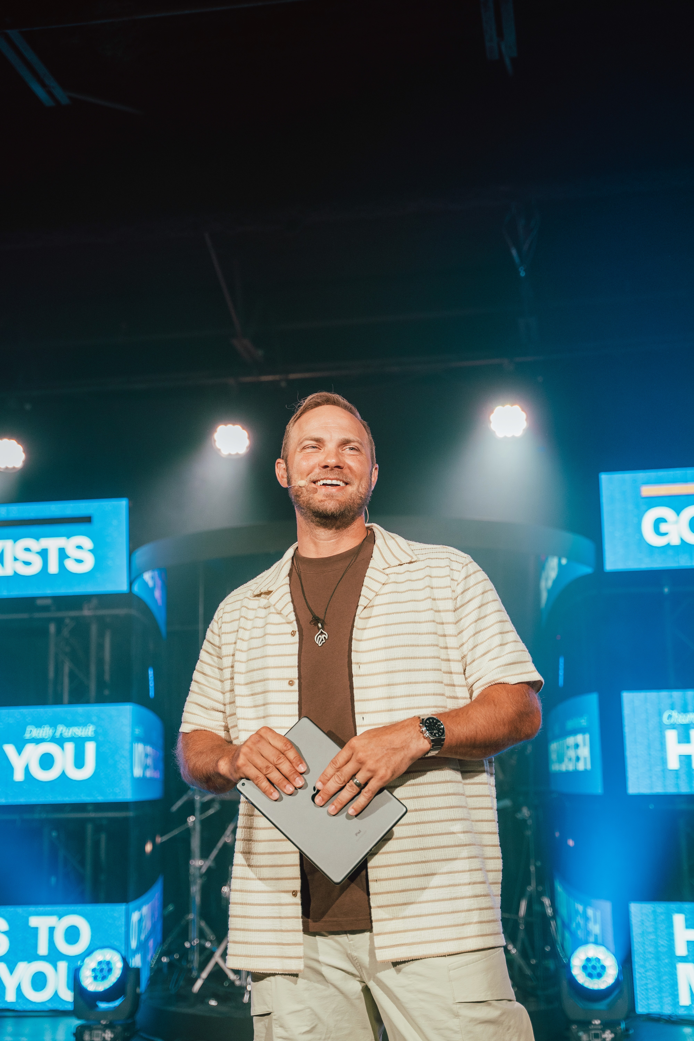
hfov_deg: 28.9
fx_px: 1345
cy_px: 520
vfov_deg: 42.3
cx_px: 347
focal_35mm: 46
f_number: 2.8
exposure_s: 1/250
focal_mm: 46.5
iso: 1000
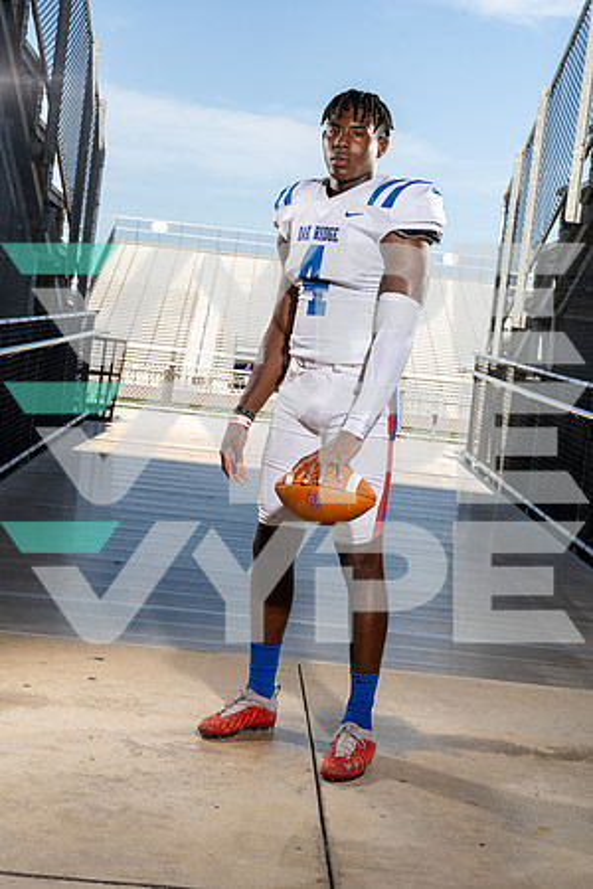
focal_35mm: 54
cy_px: 444
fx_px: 1334
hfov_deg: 25.1
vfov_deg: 36.9
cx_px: 296
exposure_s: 1/250
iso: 160
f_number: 8
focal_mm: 54
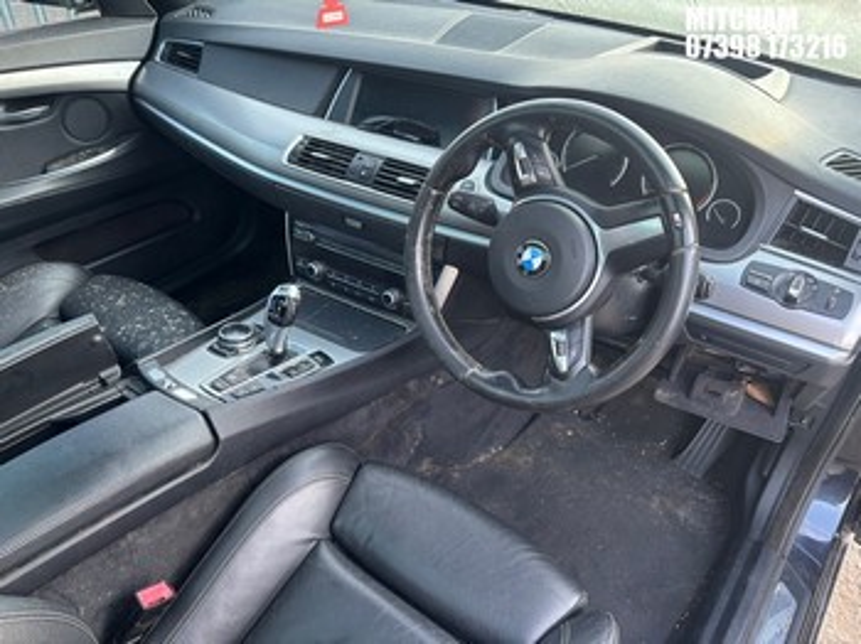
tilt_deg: -35.8
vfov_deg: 53.0
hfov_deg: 67.3
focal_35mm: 26
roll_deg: -1.2
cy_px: 322
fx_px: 646
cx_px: 430
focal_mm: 5.96
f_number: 1.6
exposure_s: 1/69
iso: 125
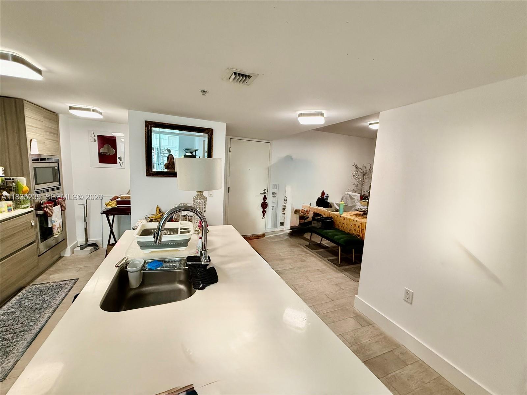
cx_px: 264
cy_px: 198
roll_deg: -3.2
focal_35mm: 14
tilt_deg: -6.9
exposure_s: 1/60
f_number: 2.2
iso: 200
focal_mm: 2.22
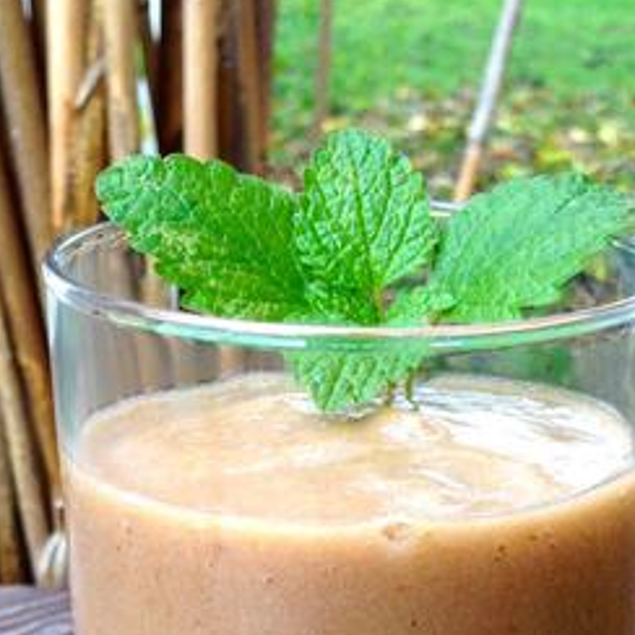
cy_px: 817
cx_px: 367
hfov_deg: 20.6
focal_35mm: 84
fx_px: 1743
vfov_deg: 19.1
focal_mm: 4.12
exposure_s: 1/120
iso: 50
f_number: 2.4
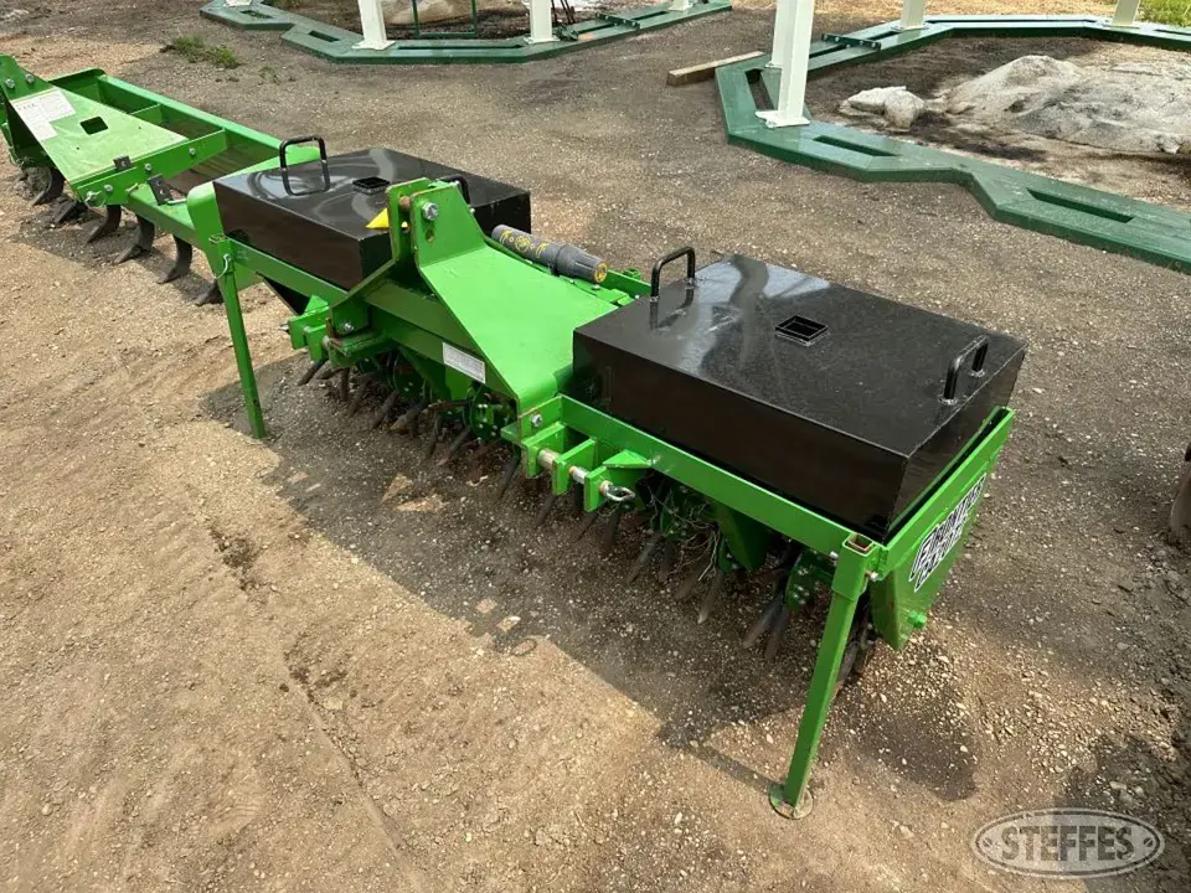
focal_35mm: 24
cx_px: 596
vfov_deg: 56.8
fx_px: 826
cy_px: 446
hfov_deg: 71.6
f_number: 1.78
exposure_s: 1/1779
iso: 80
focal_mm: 6.86
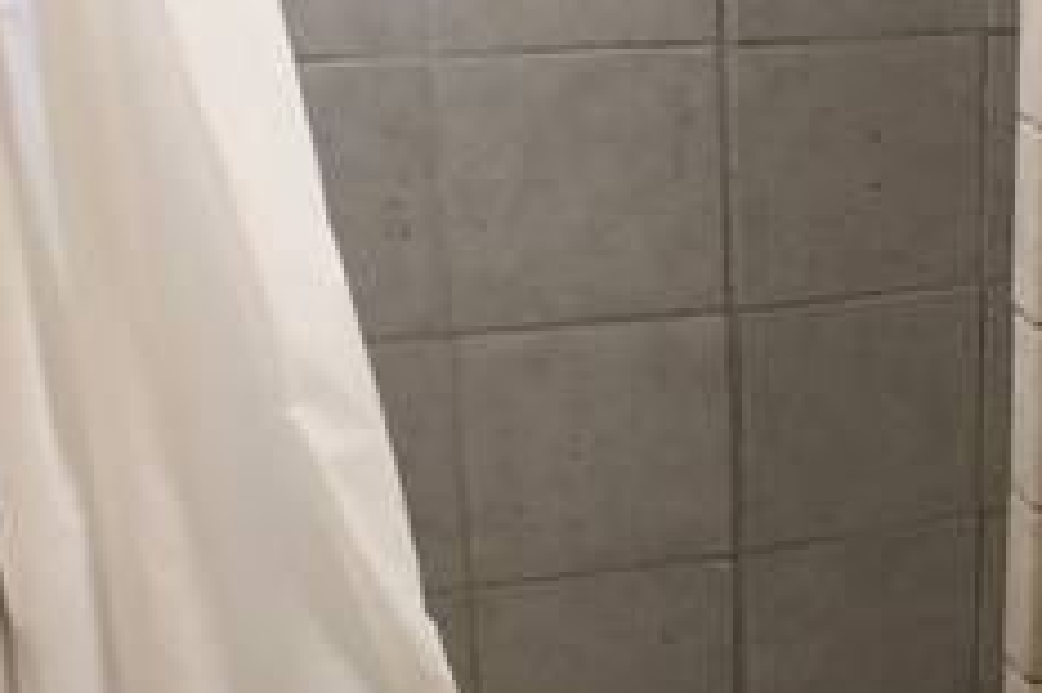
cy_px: 465
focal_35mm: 80
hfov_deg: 23.7
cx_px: 1167
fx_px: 2314
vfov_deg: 17.0
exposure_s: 1/17
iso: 40
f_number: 1.8
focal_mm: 4
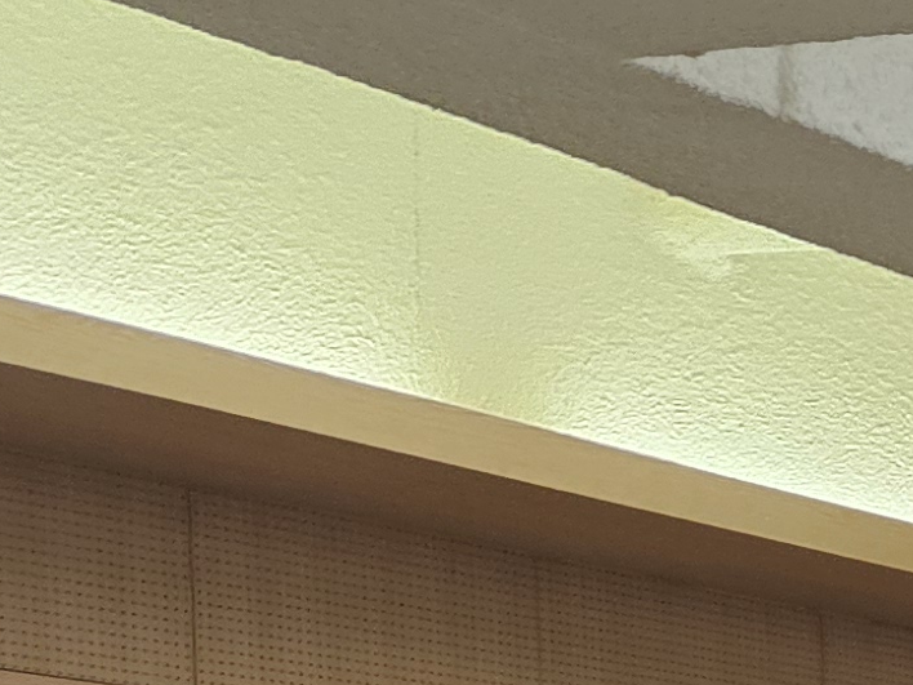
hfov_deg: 11.3
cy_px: 1316
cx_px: 2498
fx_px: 3429
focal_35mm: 130
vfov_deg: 10.6
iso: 160
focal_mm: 5.4
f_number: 1.8
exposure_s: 1/120
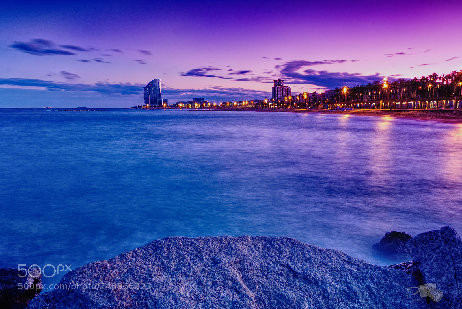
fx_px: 347
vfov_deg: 48.0
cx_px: 231
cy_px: 154
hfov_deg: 67.3
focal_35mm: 27
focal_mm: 18
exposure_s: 20
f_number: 16
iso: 100
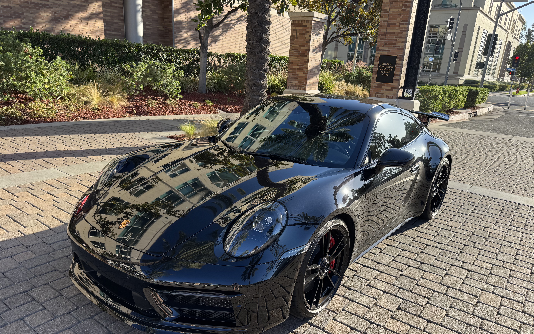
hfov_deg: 70.4
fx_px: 378
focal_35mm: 26
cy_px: 197
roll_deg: -4.1
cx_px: 269
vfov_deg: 47.4
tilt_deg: -18.7
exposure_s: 1/1215
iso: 80
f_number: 1.78
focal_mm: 6.76
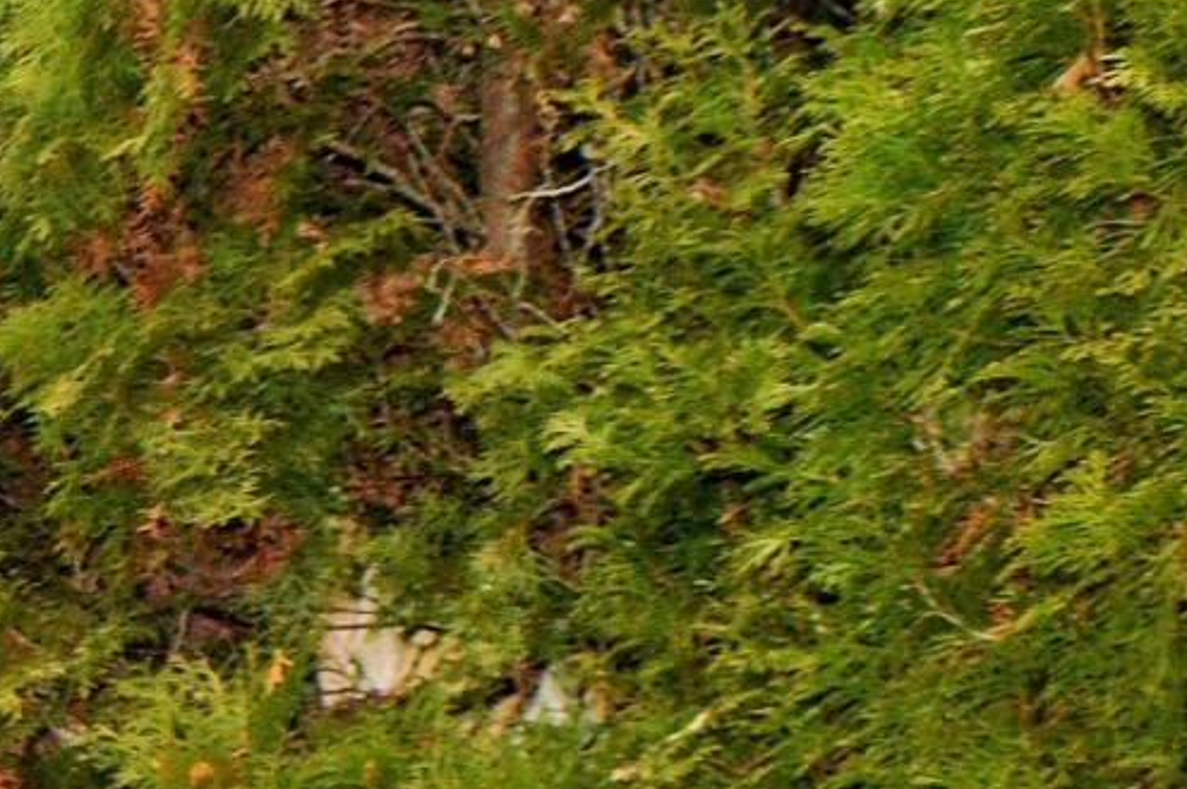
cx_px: -1216
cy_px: 492
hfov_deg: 8.9
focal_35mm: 218
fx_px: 7181
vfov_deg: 6.3
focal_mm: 24
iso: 400
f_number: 4
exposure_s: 1/80
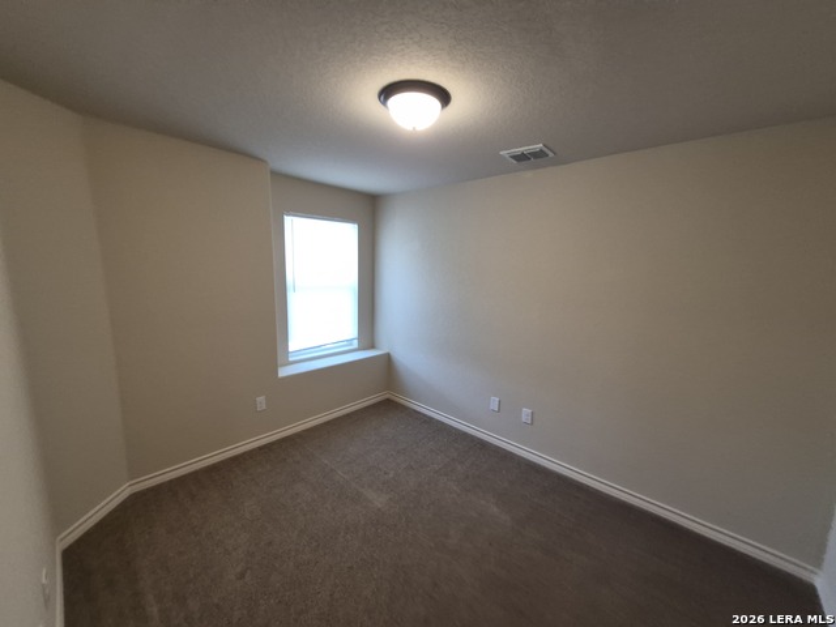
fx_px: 314
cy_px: 314
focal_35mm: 13
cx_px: 418
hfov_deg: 106.2
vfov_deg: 89.9
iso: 200
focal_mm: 1.74
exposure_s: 1/60
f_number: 2.2
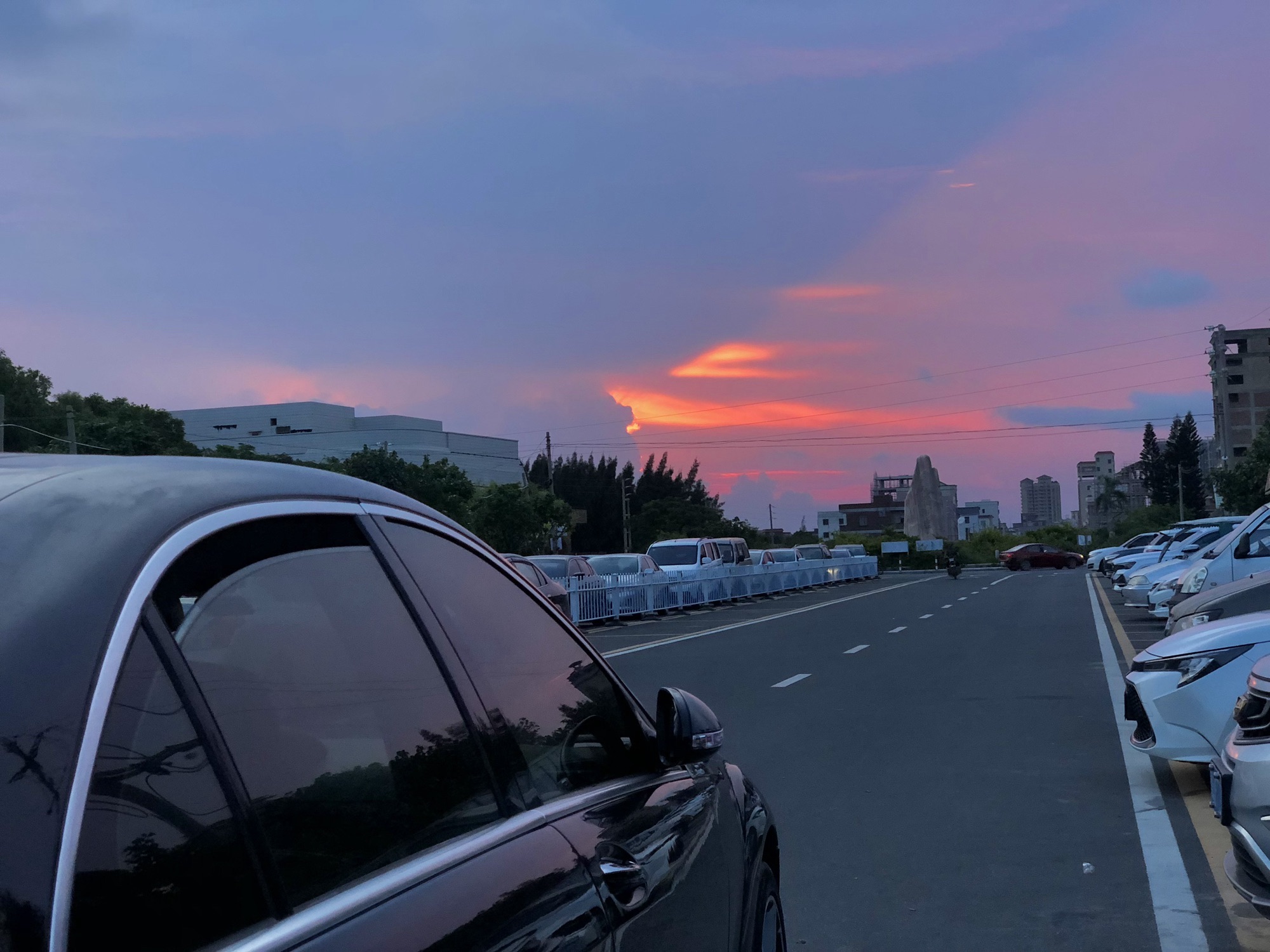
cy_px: 476
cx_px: 635
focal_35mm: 52
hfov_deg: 36.8
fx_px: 1908
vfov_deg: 28.0
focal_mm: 6
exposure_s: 1/50
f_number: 2.4
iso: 100
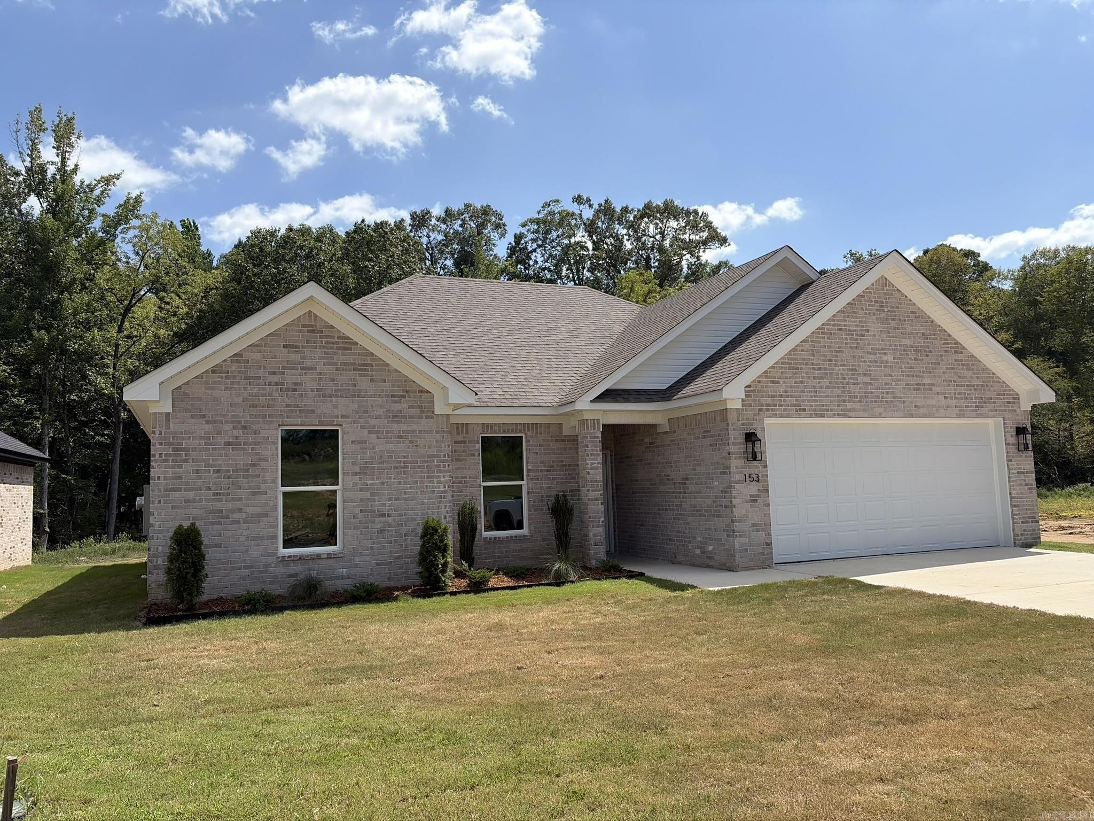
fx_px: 822
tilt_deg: +5.7
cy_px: 410
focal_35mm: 26
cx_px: 547
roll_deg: +2.8
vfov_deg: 53.1
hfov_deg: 67.3
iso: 64
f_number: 1.6
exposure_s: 1/5348
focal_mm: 5.96
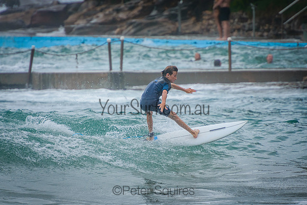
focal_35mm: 600
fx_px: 5118
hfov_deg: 3.4
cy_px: 102
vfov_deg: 2.3
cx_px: 154
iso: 400
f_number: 5.6
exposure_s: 1/2000
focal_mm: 400
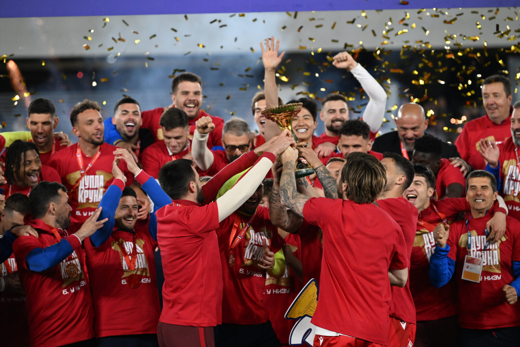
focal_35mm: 185
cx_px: 260
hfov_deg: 11.1
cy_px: 174
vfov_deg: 7.4
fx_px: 2672
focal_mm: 185
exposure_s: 1/1600
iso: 3200
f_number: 4
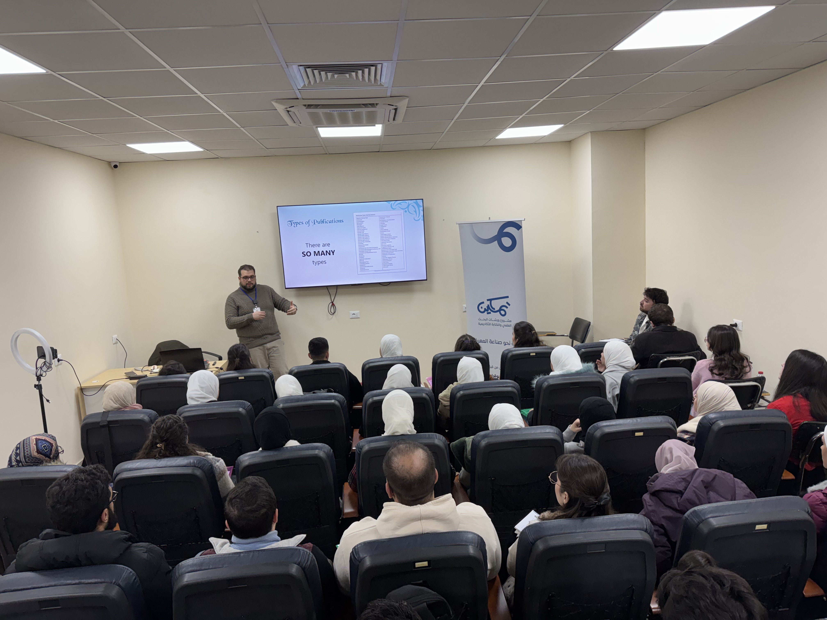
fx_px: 573
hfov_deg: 71.6
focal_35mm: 24
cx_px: 414
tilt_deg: -6.7
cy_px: 310
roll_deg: +3.4
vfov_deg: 56.8
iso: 100
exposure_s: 1/121
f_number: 1.78
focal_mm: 6.76
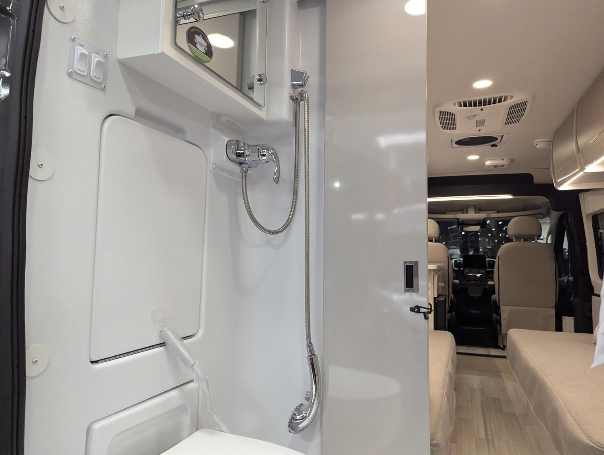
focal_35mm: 24
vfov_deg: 56.9
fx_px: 419
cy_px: 228
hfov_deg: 71.5
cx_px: 302
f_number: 1.85
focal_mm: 6.81
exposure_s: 1/1332
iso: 1632
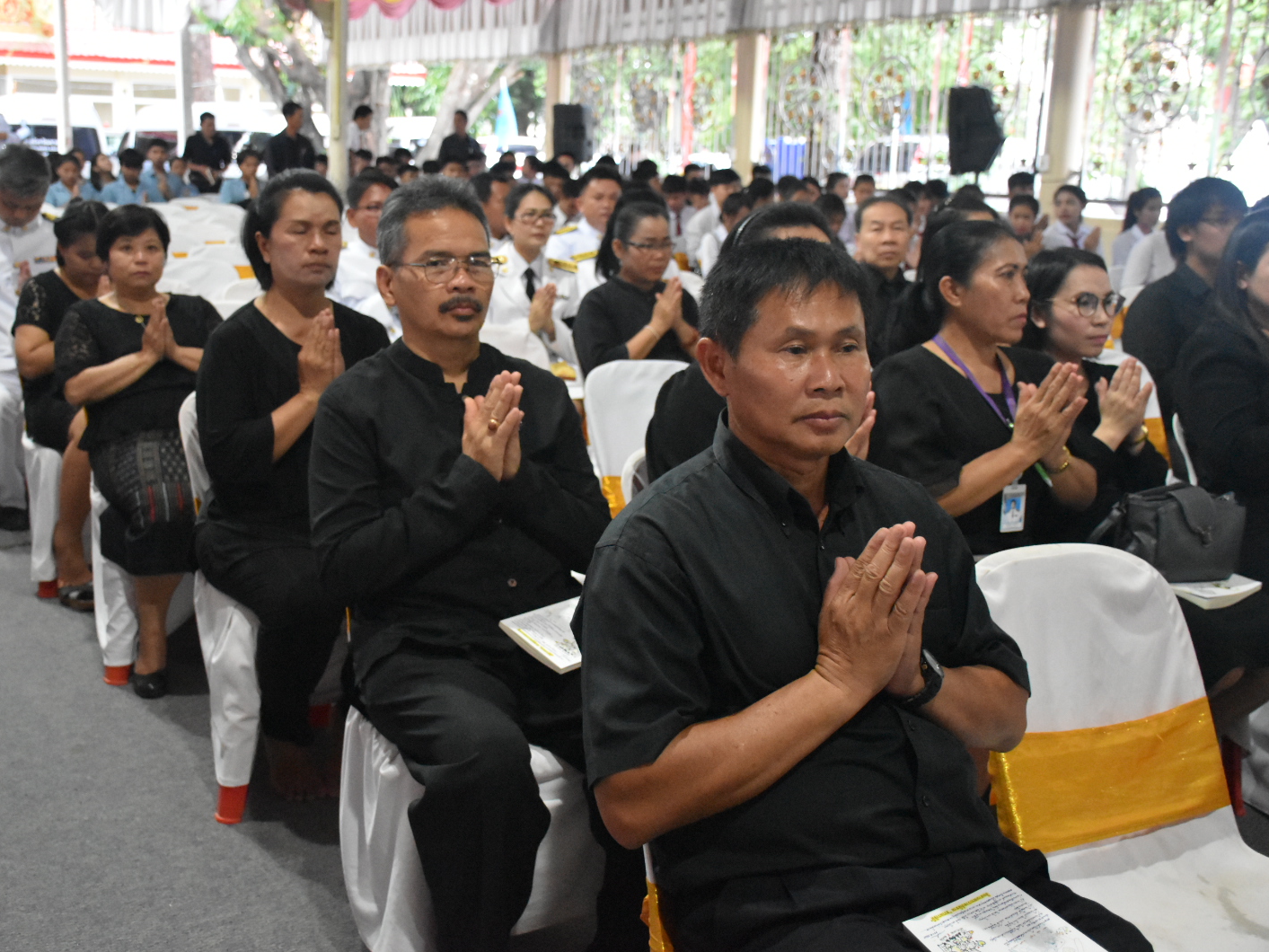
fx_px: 1576
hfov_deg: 43.8
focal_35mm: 43
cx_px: 554
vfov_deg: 33.6
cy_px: 471
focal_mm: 26
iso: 7200
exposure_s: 1/60
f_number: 3.8
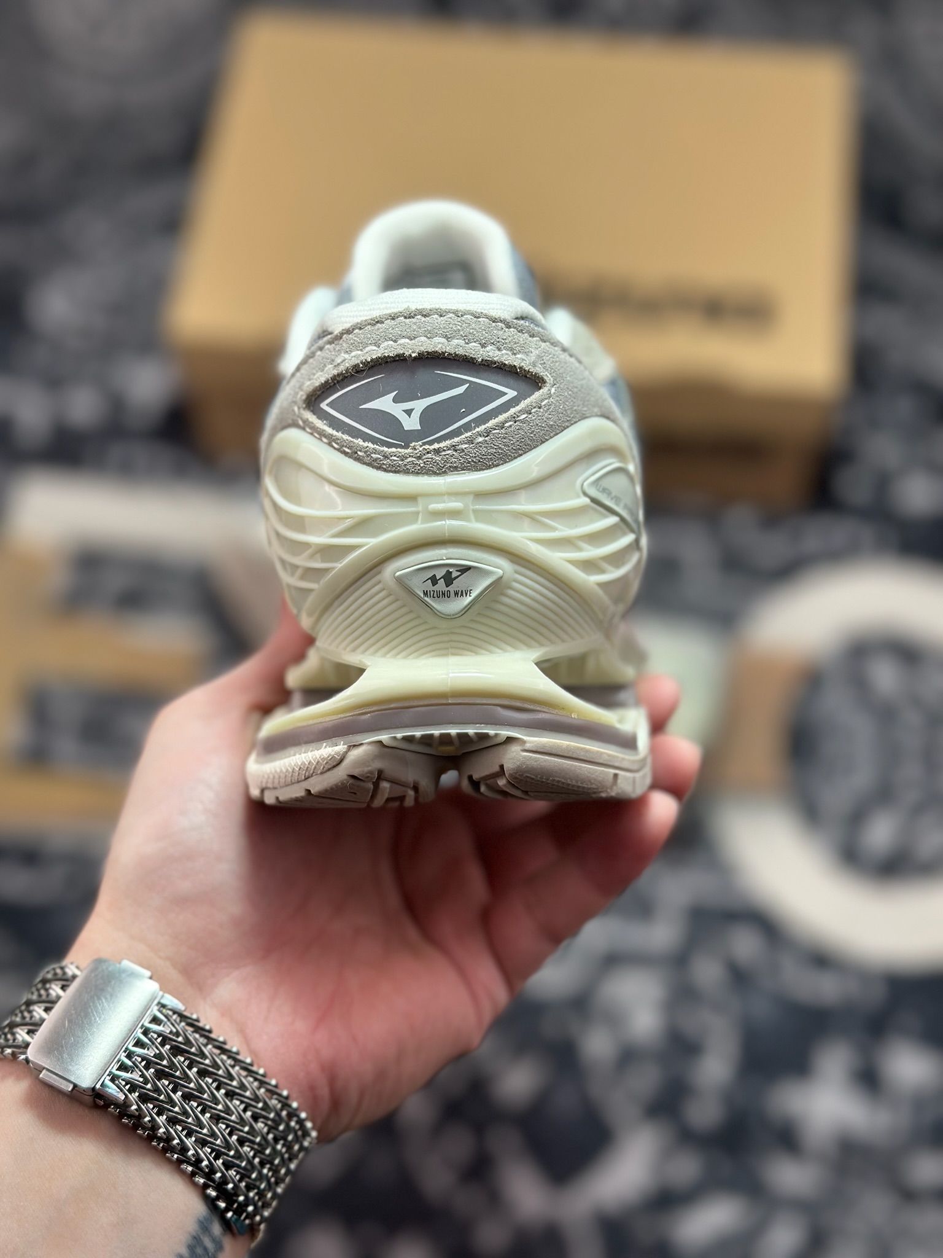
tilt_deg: -60.8
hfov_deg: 30.3
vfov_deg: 39.7
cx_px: 472
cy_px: 629
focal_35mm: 48
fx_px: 1743
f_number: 1.78
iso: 80
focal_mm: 6.86
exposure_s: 1/756
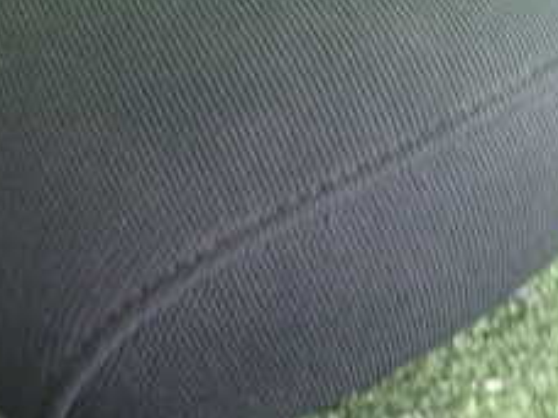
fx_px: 1273
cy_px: 115
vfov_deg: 18.6
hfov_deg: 24.7
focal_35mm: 79
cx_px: 267
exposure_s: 1/30
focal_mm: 5.4
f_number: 2.3
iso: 400
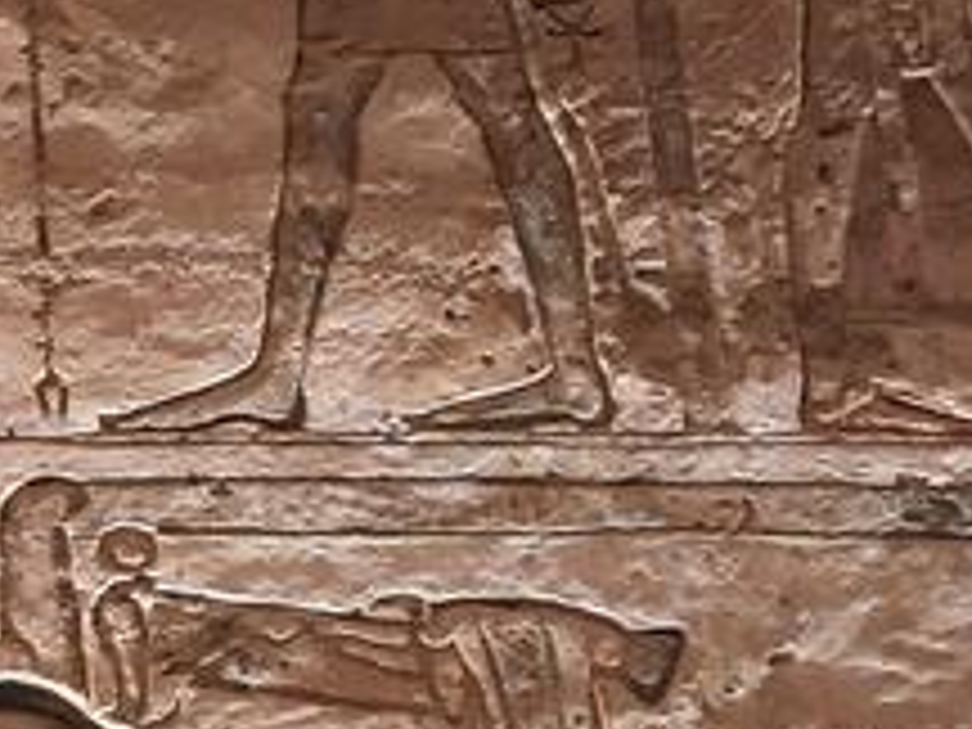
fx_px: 2808
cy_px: 1318
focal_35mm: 100
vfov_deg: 13.3
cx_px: 18
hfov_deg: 19.1
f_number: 1.8
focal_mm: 4
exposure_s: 1/33
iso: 800
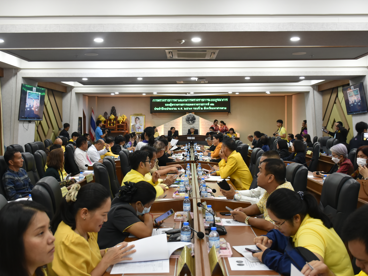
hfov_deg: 49.5
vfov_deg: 38.1
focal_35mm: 38
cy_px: 139
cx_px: 195
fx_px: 399
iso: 800
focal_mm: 23
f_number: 3.8
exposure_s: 1/50
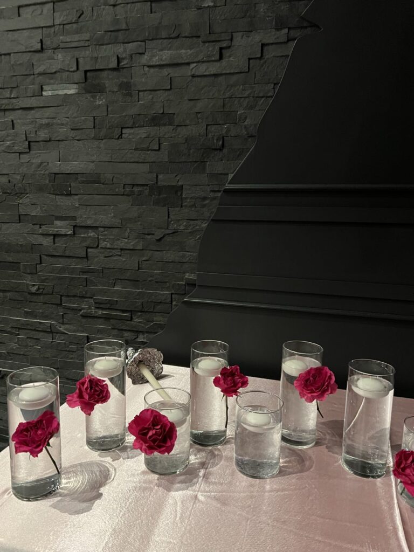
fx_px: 415
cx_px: 207
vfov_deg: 67.3
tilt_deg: -9.3
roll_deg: -1.7
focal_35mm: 26
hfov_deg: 53.1
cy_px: 276
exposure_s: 1/30
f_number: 1.5
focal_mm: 5.7
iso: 500
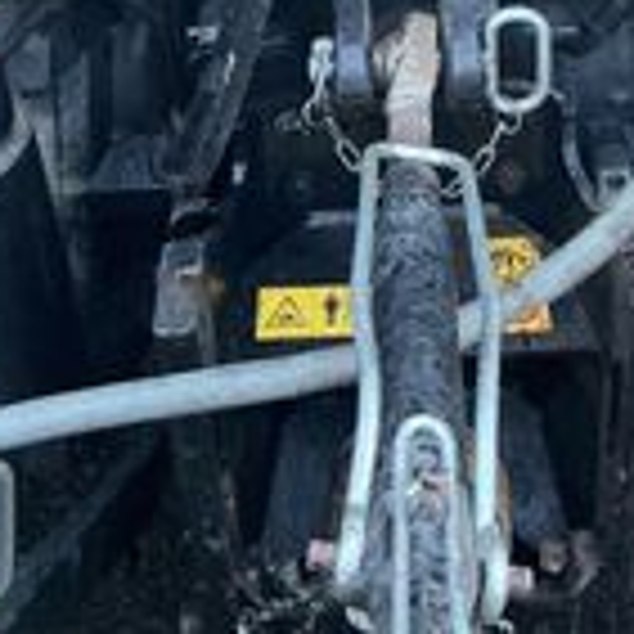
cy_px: -234
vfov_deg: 20.6
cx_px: 416
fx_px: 1554
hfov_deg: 23.0
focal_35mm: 75
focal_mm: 3
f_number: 1.8
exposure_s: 1/30
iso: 250
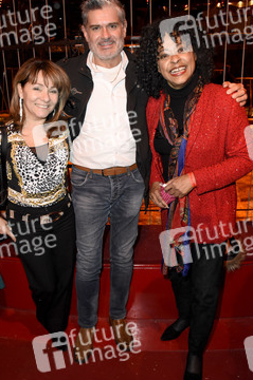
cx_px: 118
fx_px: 317
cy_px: 189
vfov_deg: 62.0
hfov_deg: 43.5
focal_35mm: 30
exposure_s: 1/100
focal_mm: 18
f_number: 6.3
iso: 2000
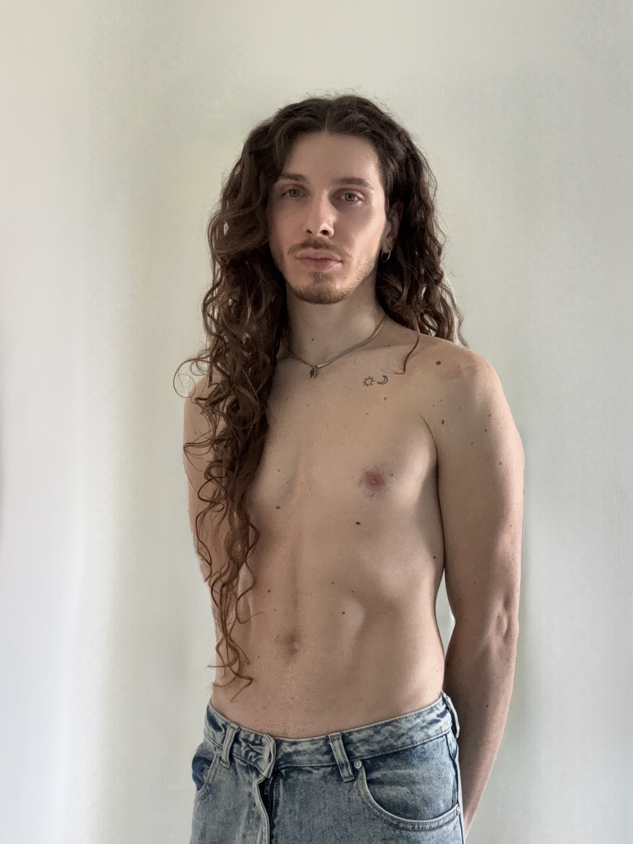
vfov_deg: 53.9
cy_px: 445
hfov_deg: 41.8
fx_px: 829
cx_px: 328
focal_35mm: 34
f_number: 1.9
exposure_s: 1/60
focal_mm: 2.69
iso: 125
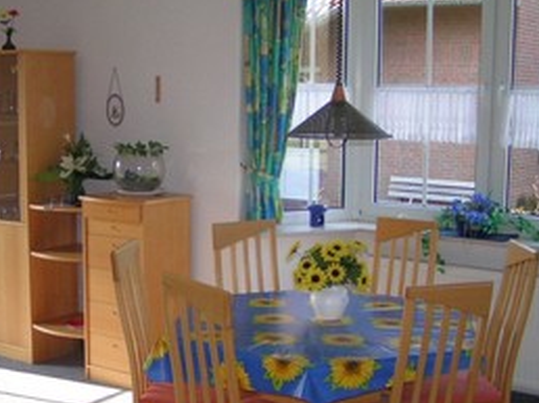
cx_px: 207
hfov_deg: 32.6
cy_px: 253
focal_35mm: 59
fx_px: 918
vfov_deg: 24.7
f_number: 2.8
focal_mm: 5.8
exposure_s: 1/80
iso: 50
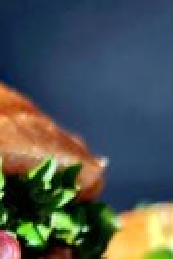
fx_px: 841
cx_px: -41
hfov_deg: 11.5
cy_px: 364
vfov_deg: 16.3
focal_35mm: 117
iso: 200
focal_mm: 7
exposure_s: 1/50
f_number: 1.8
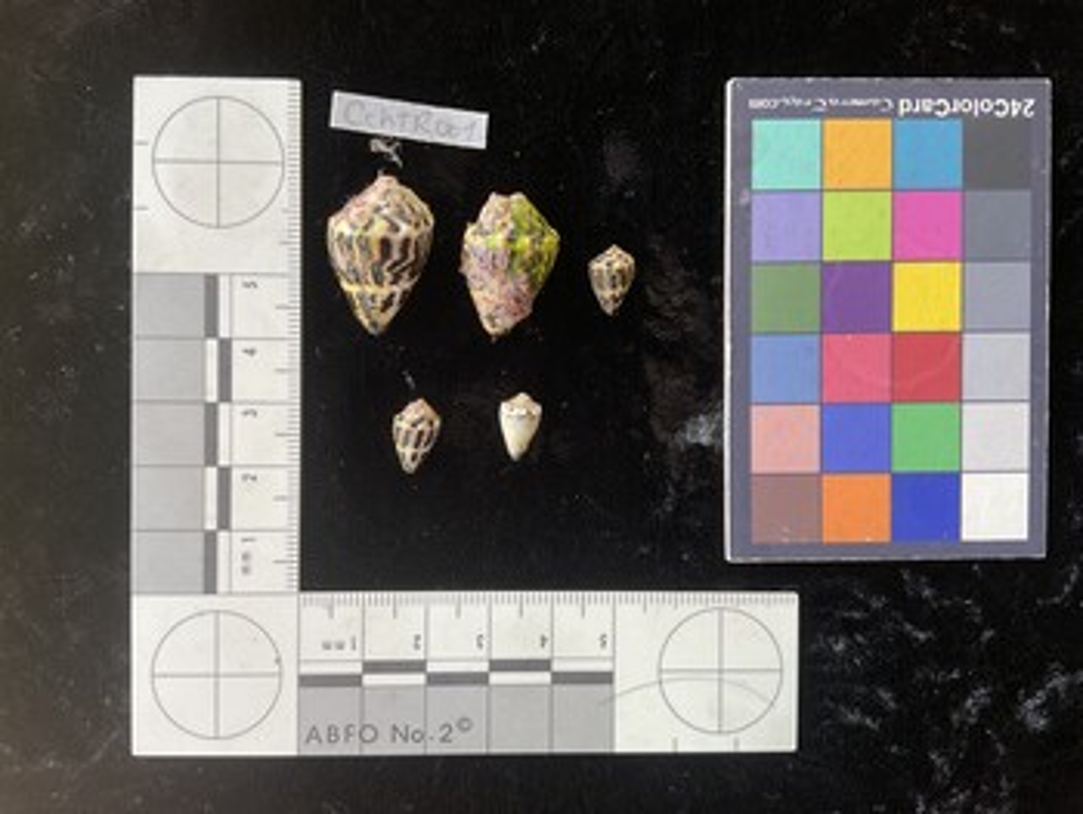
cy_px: 407
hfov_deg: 61.6
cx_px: 542
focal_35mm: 29
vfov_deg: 48.3
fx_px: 908
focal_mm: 3
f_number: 1.8
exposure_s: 1/60
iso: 64
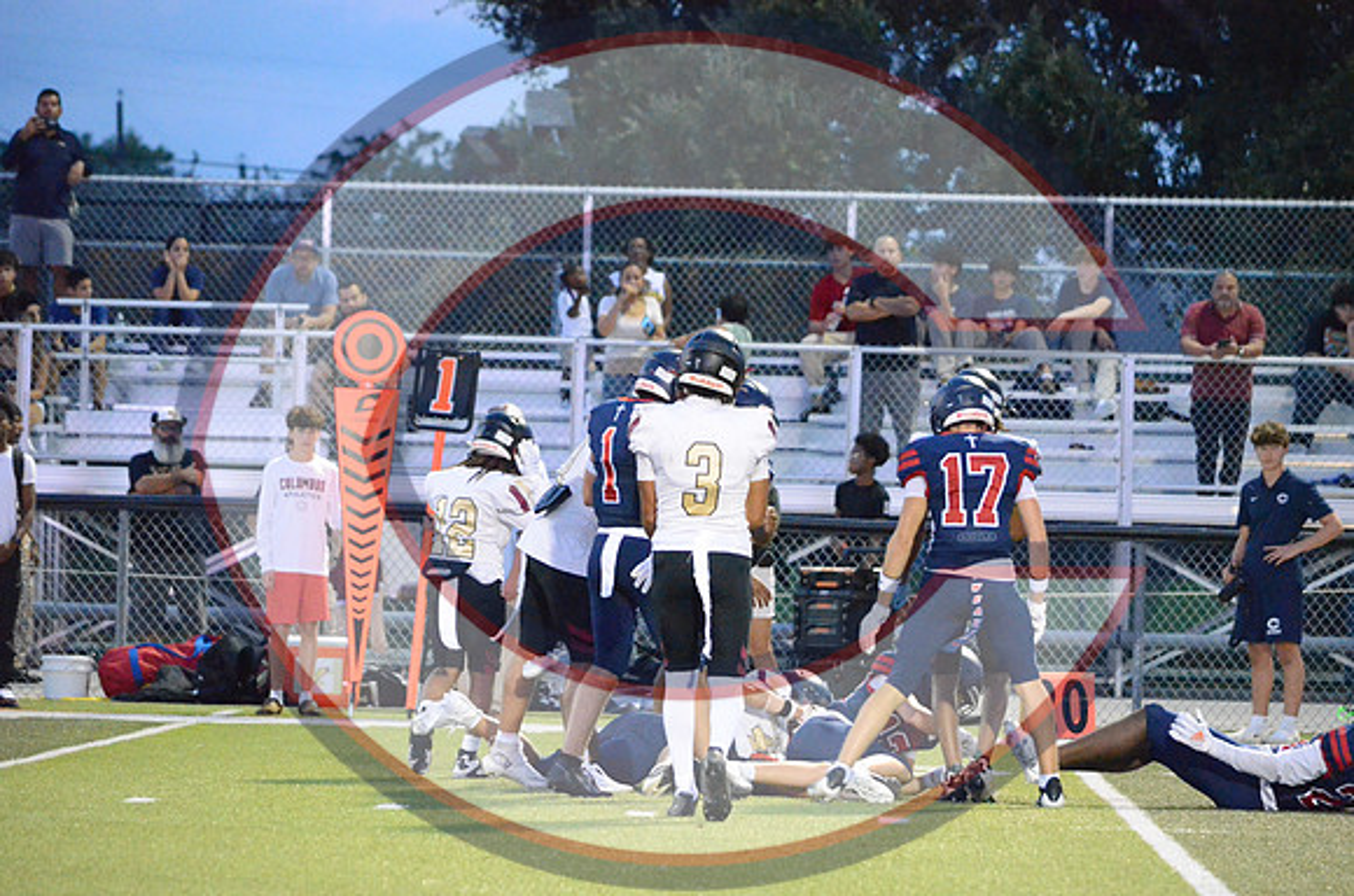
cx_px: 677
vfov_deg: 5.4
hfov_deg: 8.1
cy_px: 448
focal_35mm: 255
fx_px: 9570
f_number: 5
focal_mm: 170
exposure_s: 1/250
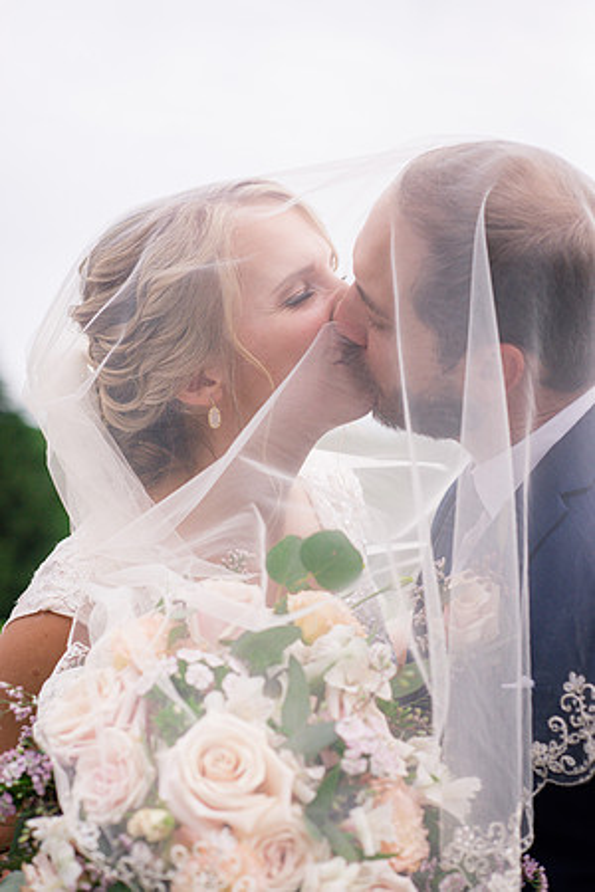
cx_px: 298
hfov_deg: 16.1
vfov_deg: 23.9
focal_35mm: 85
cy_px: 446
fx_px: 2107
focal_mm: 85
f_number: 3.5
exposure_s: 1/4000
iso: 500
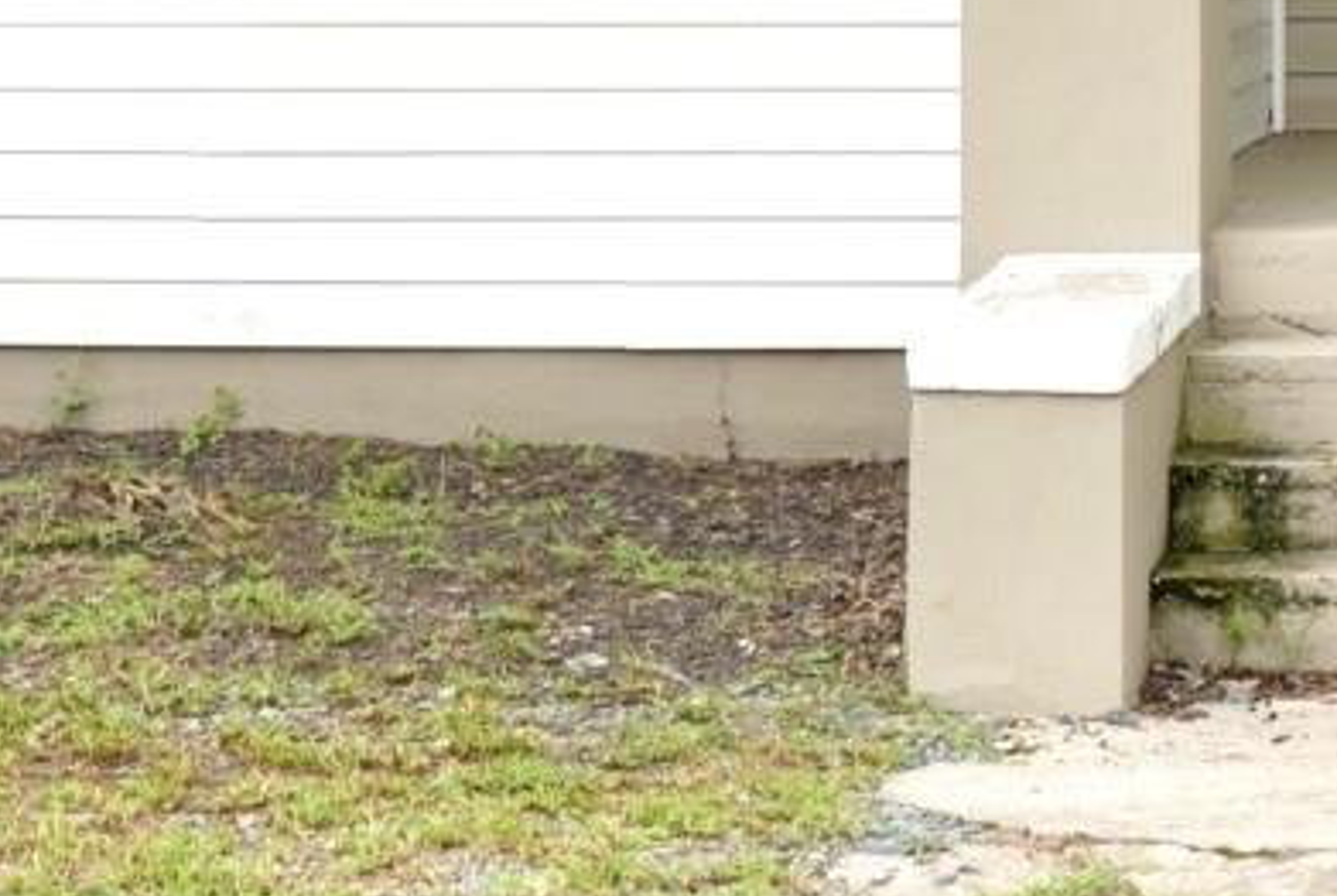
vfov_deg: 10.2
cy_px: -616
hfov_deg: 15.6
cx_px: 1419
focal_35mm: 128
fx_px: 4761
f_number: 6.3
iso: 100
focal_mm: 31
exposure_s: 1/60
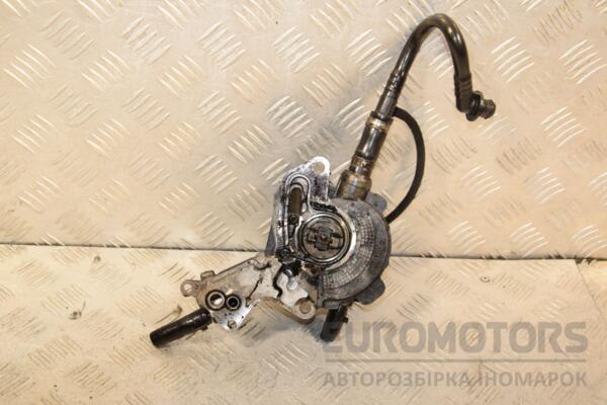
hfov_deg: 35.1
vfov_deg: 23.8
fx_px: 961
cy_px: 202
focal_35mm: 57
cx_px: 304
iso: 1600
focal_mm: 38
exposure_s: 1/200
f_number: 6.3
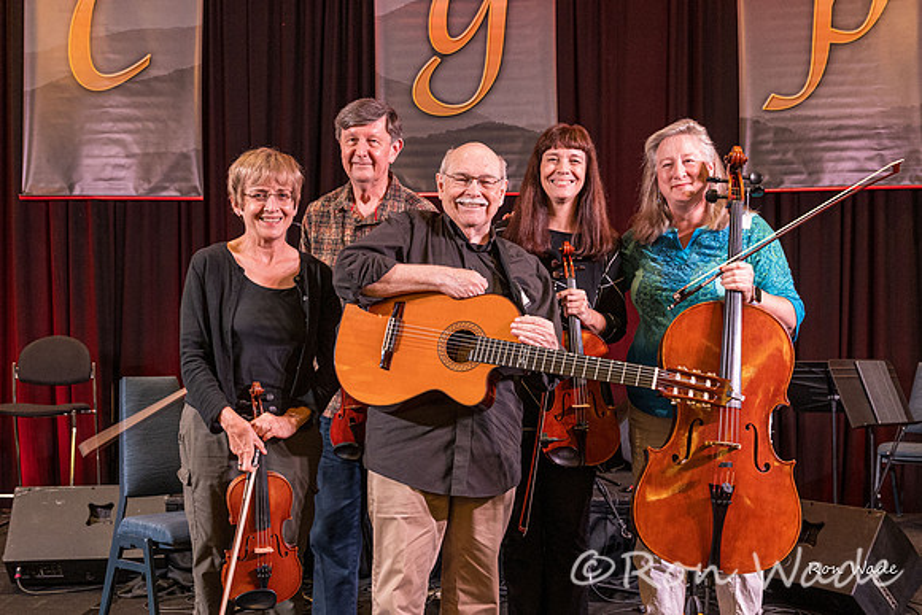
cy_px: 362
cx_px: 461
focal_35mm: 40
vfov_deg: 33.3
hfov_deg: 48.4
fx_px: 1025
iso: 4000
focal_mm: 34
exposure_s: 1/125
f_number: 5.6
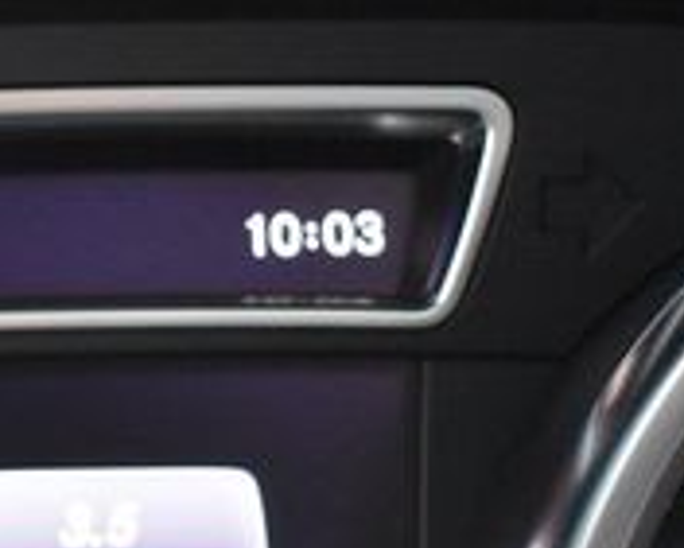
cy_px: 476
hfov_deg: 13.6
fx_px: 2587
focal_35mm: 128
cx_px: -505
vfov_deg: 12.0
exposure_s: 1/125
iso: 2800
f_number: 4
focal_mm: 25
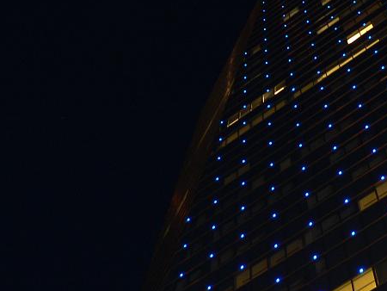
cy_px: 116
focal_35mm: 64
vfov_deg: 22.9
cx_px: 316
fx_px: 716
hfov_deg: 29.5
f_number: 2.8
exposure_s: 1/1.3
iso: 80
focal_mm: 6
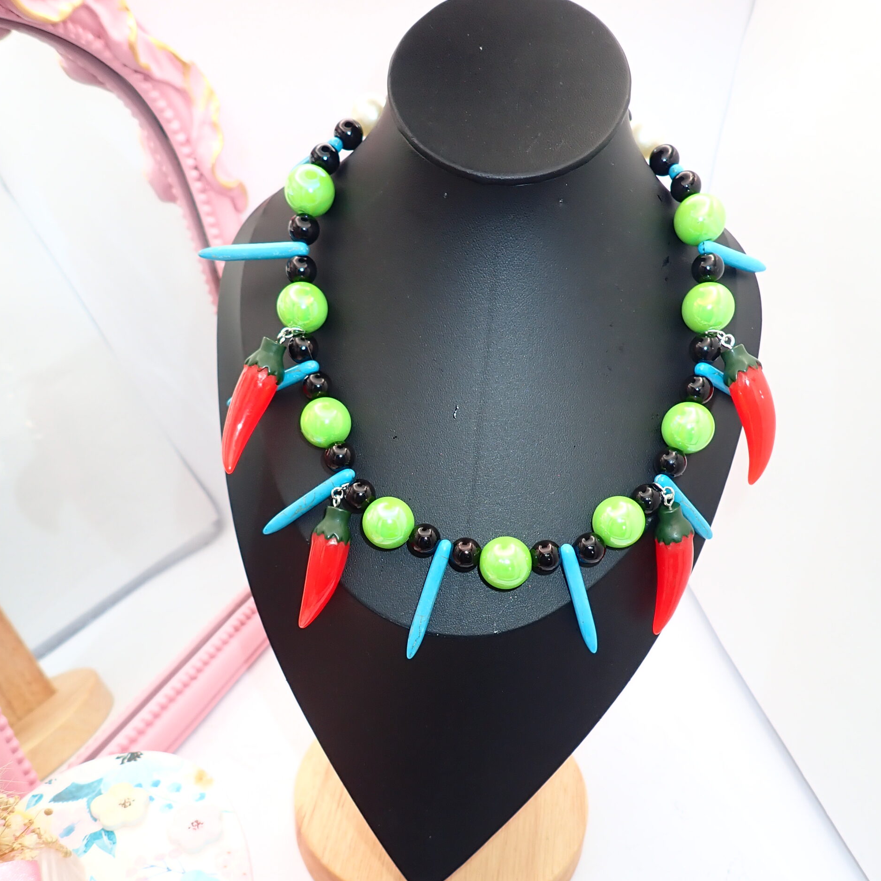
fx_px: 864
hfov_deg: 54.0
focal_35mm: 30
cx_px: 442
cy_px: 541
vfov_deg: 53.5
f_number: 2
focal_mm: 4.5
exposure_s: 1/100
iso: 100
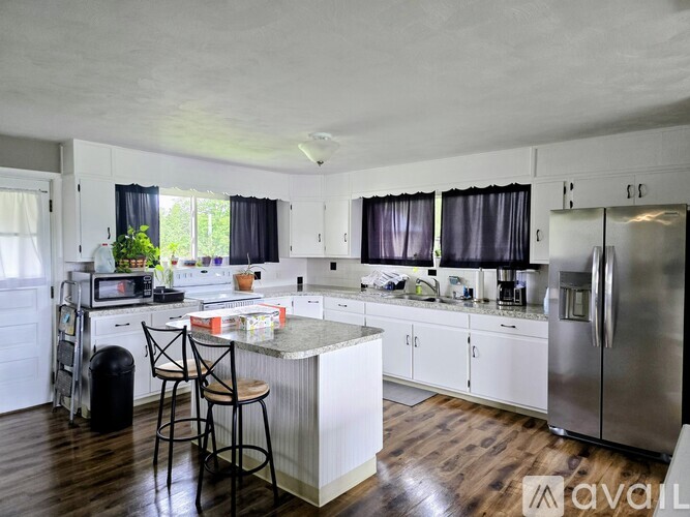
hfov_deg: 73.9
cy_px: 258
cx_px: 345
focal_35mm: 23
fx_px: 458
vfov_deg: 58.9
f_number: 1.7
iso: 250
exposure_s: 1/120
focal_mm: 6.3
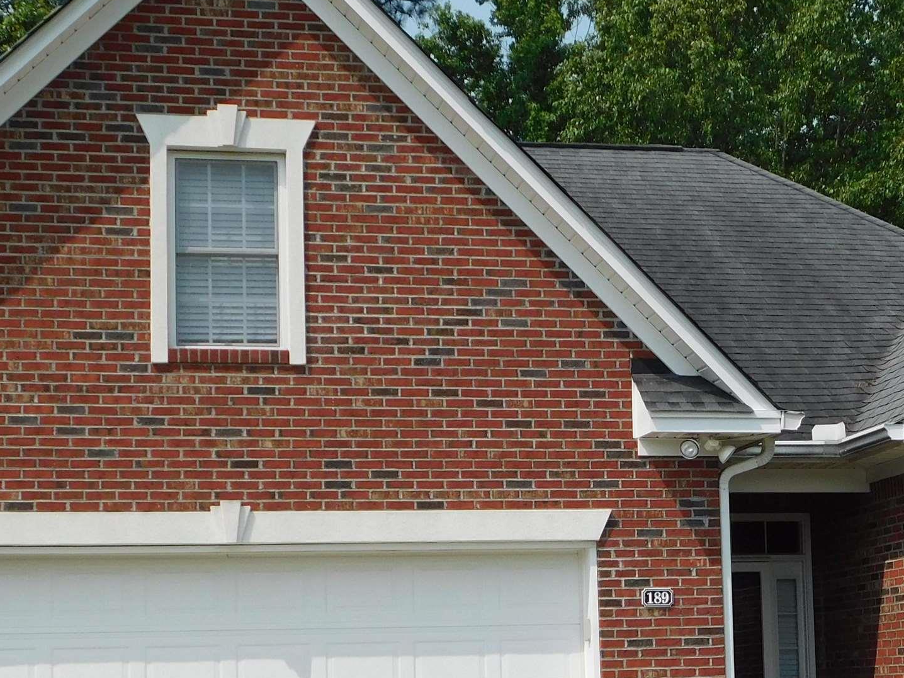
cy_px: 474
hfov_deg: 25.2
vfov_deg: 19.1
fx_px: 2011
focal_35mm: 77
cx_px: 583
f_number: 7
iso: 125
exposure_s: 1/400
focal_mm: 6.3
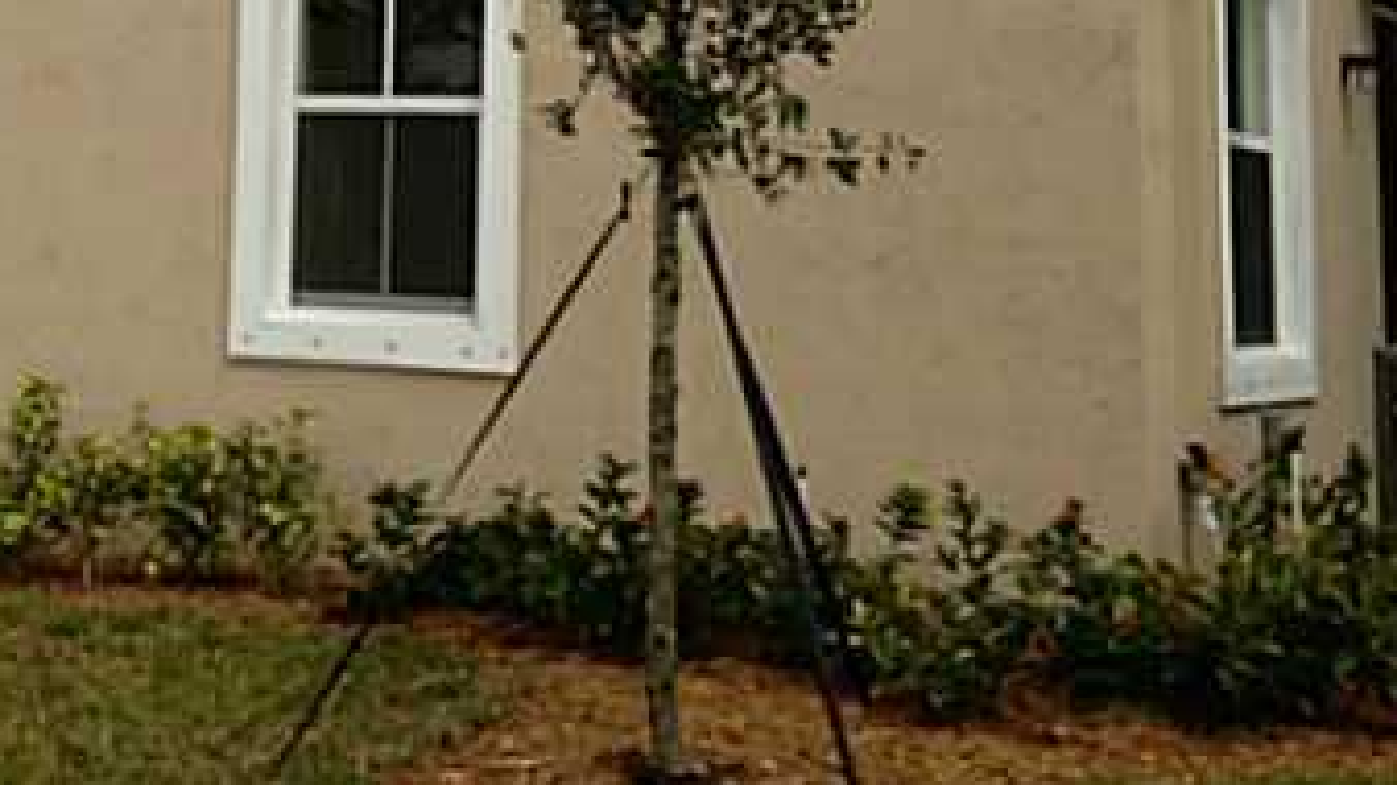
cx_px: 215
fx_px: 3148
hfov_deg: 24.5
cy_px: -219
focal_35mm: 85
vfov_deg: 13.7
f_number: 2.4
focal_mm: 4.13
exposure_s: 1/2358
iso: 50
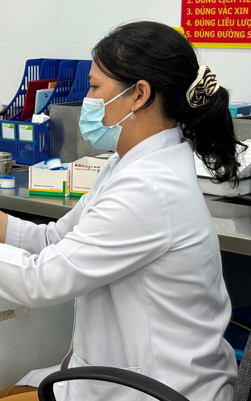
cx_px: -91
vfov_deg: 20.2
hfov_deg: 12.3
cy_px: 228
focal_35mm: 103
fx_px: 1127
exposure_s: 1/100
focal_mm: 5.96
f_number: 1.6
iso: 64
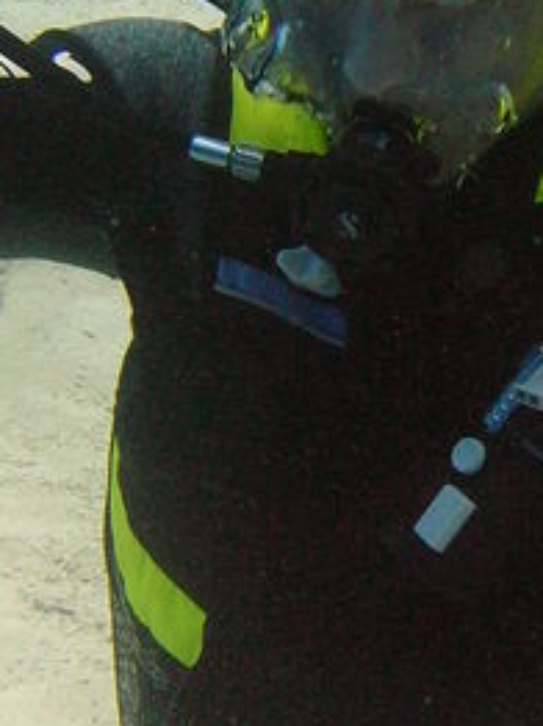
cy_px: 382
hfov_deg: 14.1
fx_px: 2179
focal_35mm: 104
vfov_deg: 18.9
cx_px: 497
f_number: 4.9
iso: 50
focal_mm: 5.7
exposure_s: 1/158
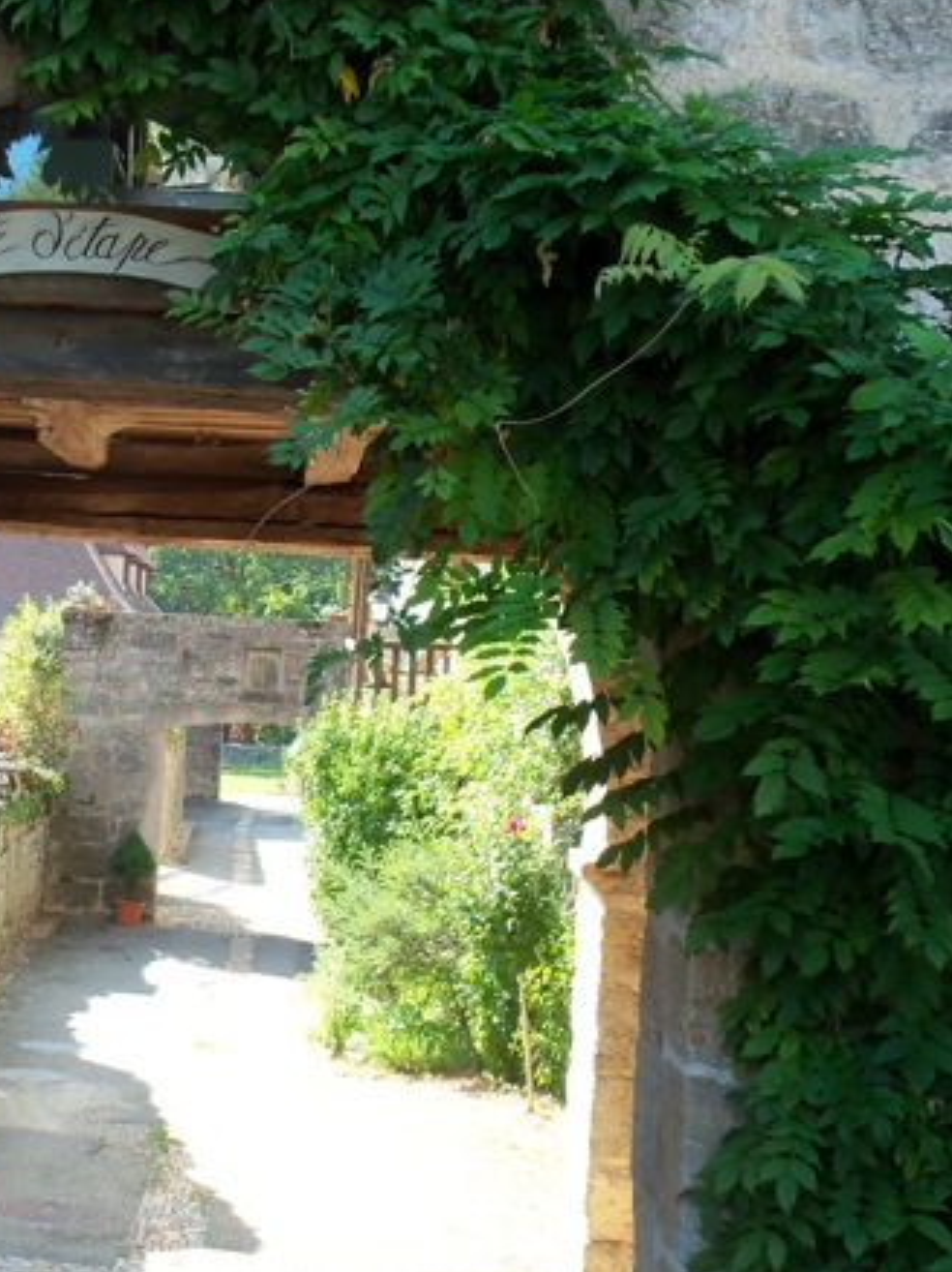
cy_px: 659
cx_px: 87
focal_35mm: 53
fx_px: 1945
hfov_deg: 26.5
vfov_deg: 36.2
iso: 80
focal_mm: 5.2
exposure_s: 1/100
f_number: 3.4
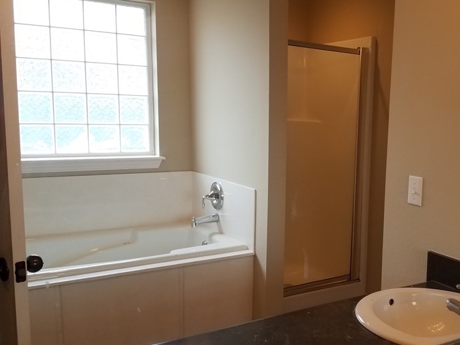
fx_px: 518
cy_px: 170
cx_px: 331
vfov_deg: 36.8
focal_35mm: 39
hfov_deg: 46.5
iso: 64
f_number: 1.7
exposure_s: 1/60
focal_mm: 4.2
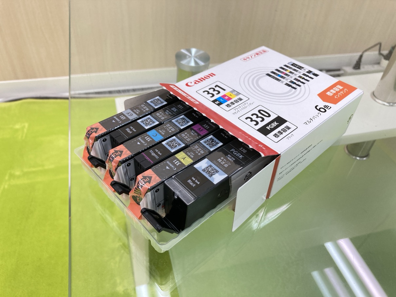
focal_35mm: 28
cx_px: 198
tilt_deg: -42.5
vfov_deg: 49.8
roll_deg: -4.4
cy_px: 148
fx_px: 320
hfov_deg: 63.4
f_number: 1.8
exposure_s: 1/50
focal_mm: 3.99
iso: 50
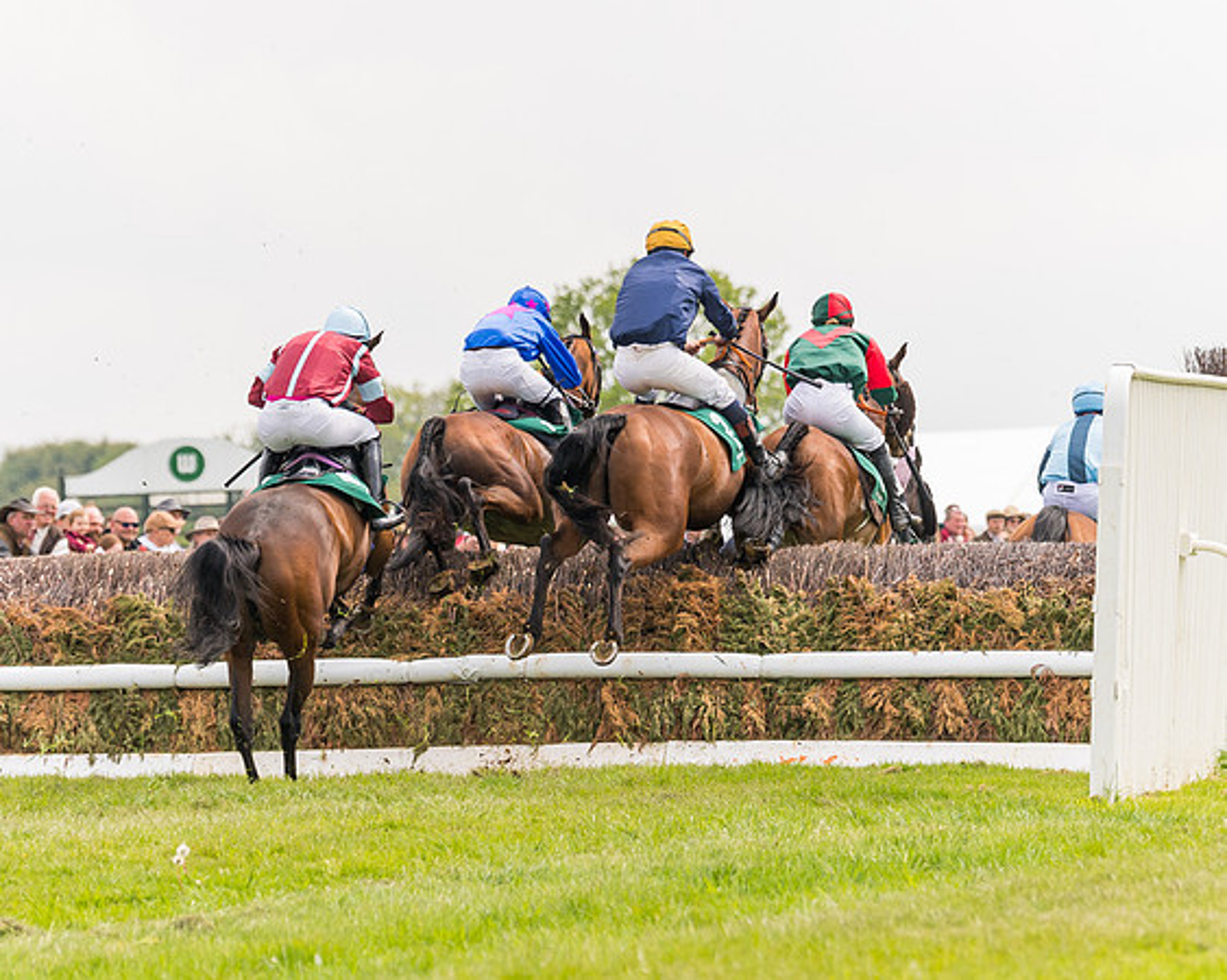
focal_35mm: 281
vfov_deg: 5.5
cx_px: 554
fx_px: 10186
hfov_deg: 6.9
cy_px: 486
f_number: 4
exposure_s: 1/2500
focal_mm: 155
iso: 400
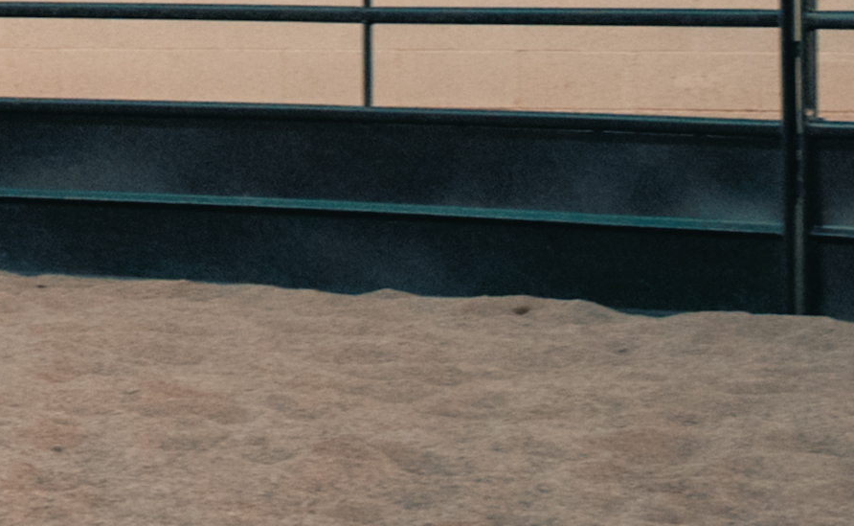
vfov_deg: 6.2
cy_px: -290
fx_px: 4820
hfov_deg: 9.5
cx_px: -854
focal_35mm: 208
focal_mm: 30
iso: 2000
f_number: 4
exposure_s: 1/160
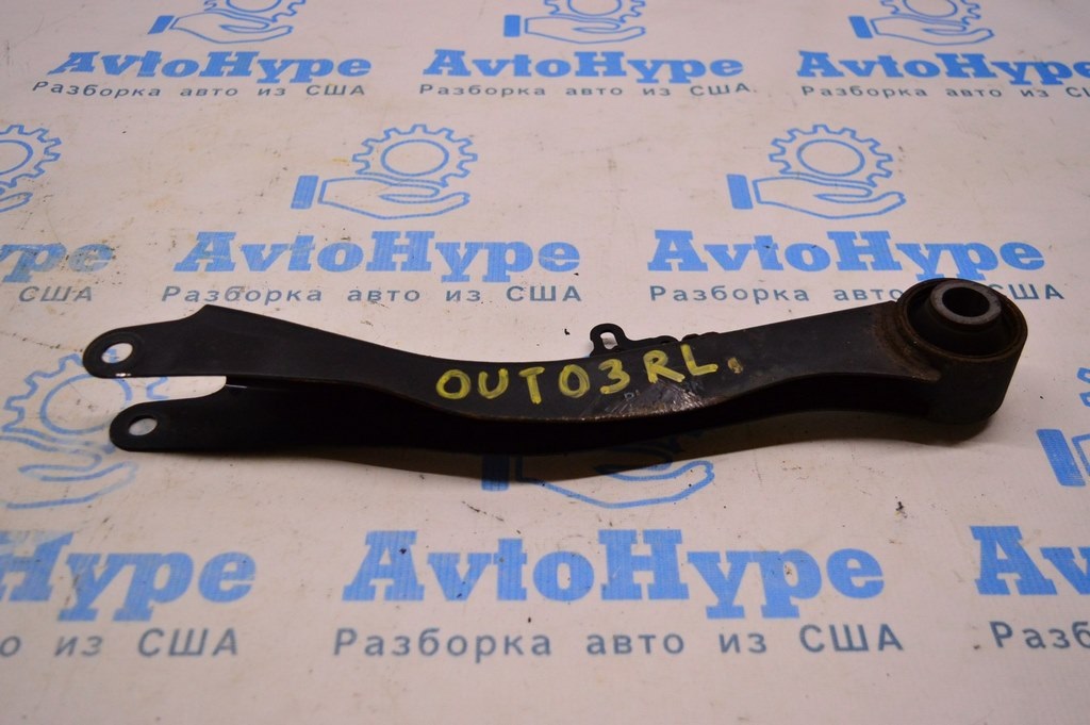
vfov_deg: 35.4
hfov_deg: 51.3
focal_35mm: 38
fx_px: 1134
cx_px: 545
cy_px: 362
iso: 1600
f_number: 4
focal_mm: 25
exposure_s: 1/400
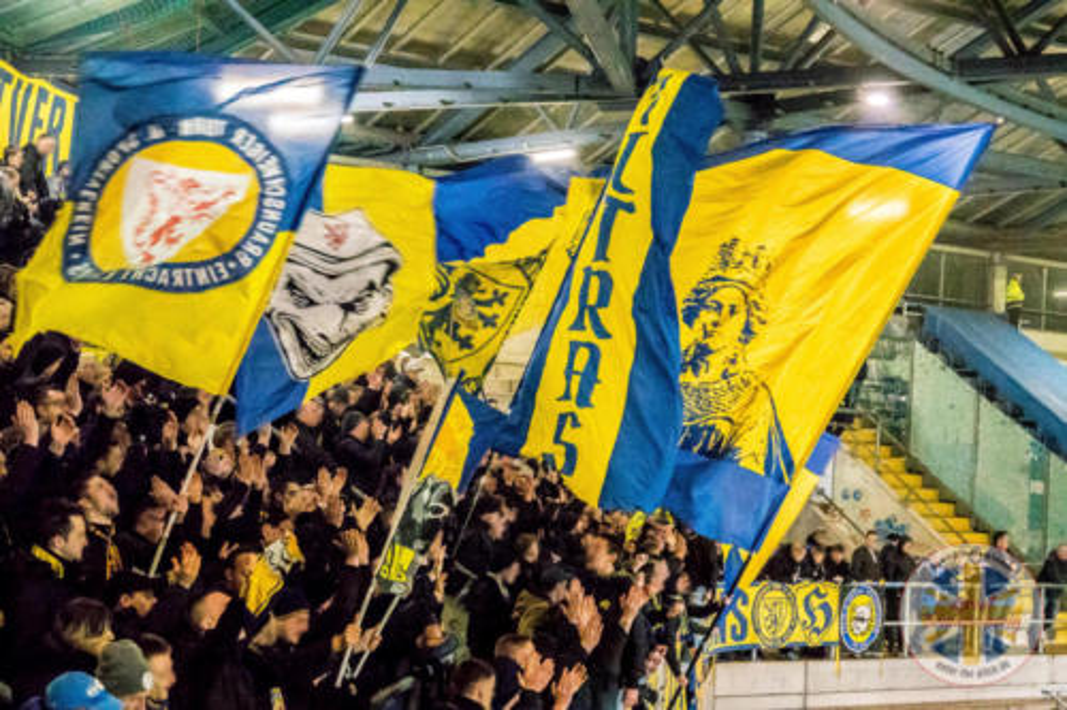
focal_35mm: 68
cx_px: 534
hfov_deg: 29.7
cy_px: 355
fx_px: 2015
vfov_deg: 20.0
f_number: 3.5
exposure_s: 1/125
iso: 6400
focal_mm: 24.79
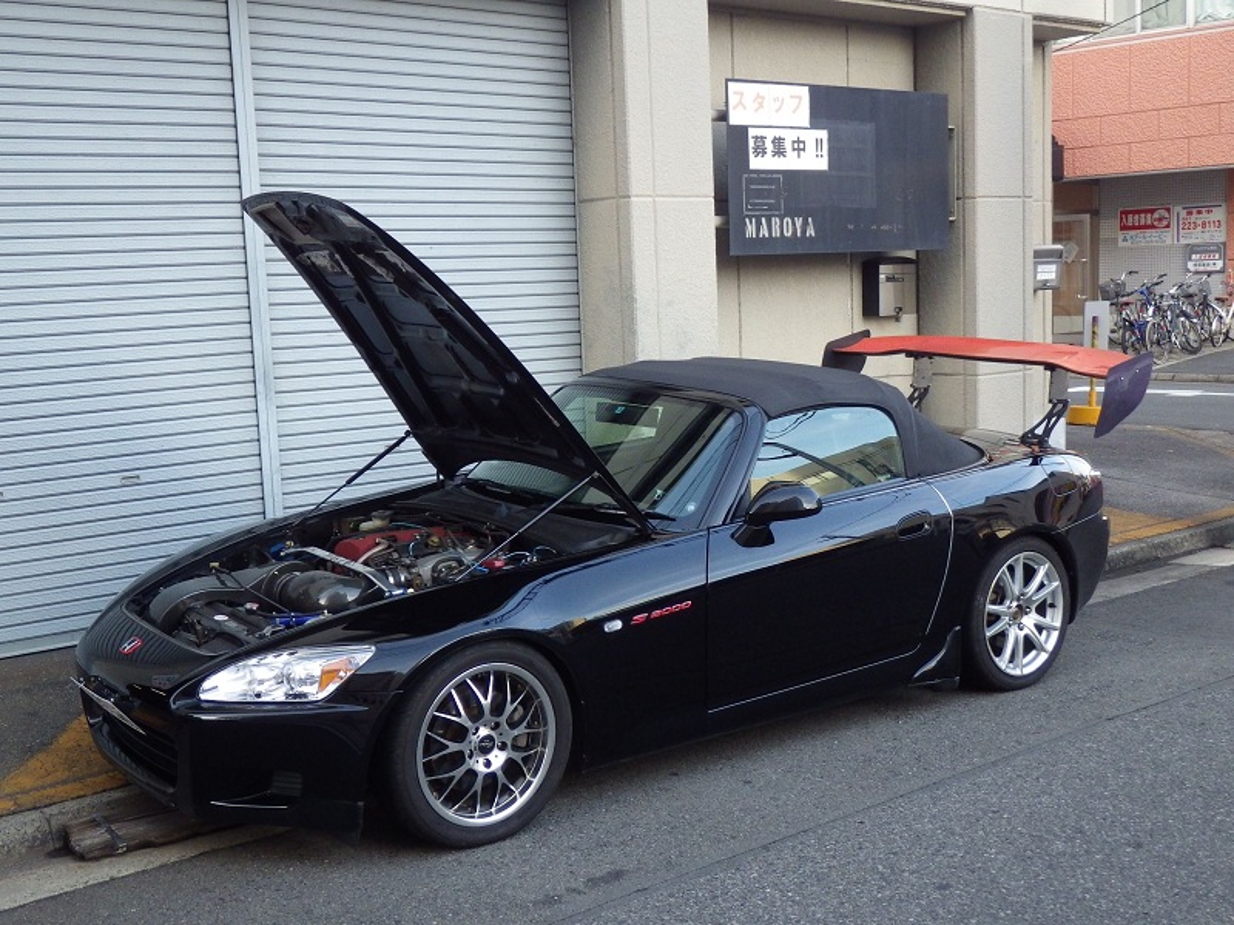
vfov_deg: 34.3
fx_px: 1497
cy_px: 462
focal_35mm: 42
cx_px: 617
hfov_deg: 44.8
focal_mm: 7.5
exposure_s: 1/50
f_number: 4.2
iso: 125
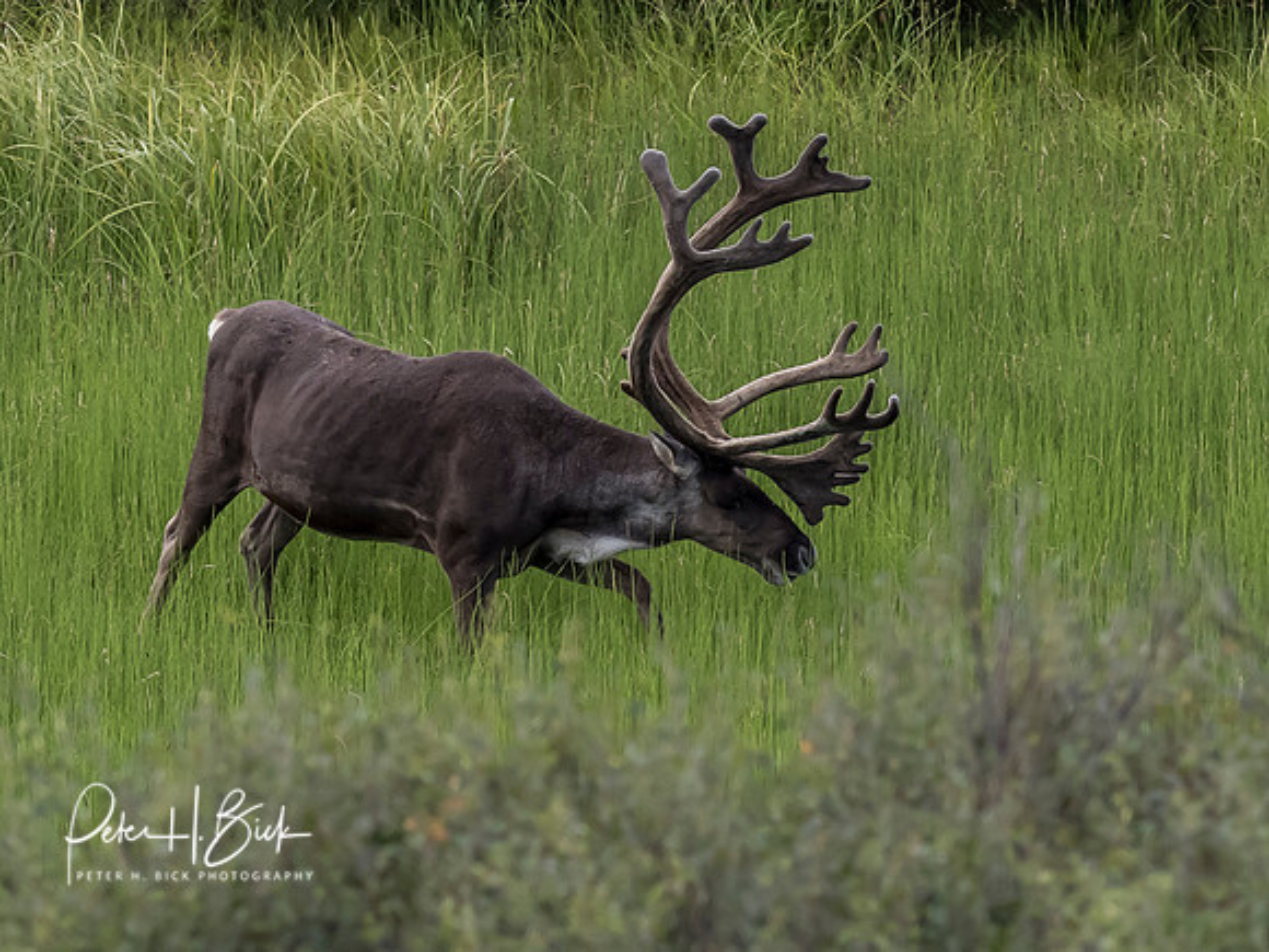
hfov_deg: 1.8
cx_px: 675
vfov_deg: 1.3
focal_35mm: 1124
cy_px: 504
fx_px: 41220
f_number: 5
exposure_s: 1/1250
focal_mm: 300
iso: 640
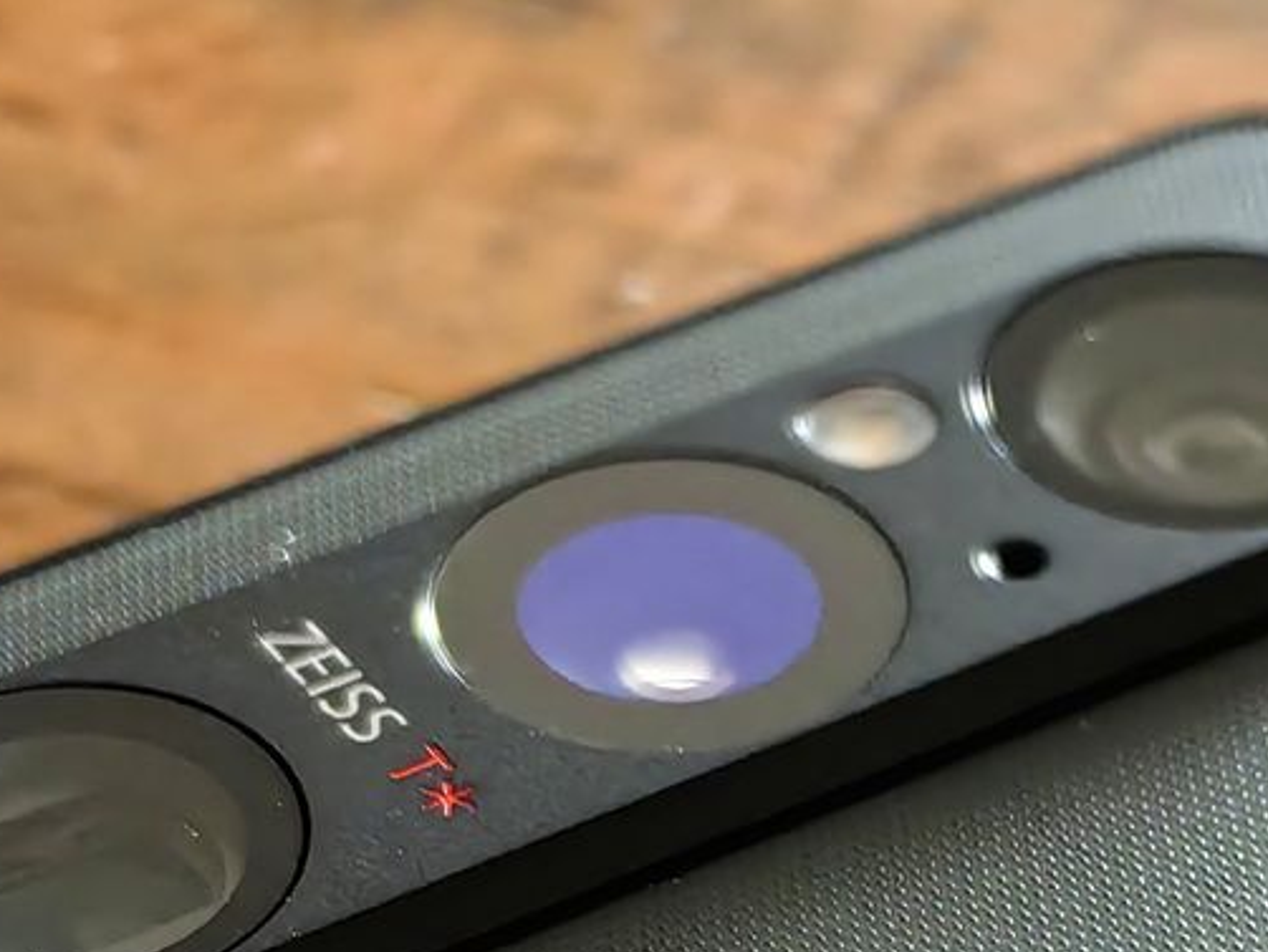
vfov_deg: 6.1
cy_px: 1088
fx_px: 8869
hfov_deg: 8.1
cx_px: 1296
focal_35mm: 242
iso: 800
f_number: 2.1
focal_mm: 14.55
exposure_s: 1/32.6
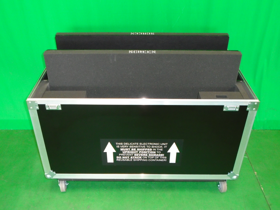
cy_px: 105
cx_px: 140
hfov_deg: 51.4
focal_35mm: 36
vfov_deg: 39.7
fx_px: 291
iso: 400
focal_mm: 6.4
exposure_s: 1/40
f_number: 3.8
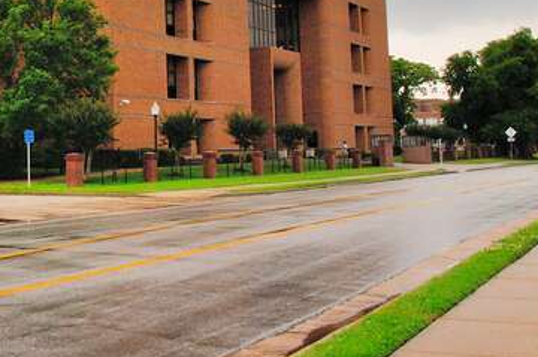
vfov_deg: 21.7
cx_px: 72
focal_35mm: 60
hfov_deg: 32.1
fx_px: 895
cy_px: -5
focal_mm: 18
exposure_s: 1/25
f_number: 20
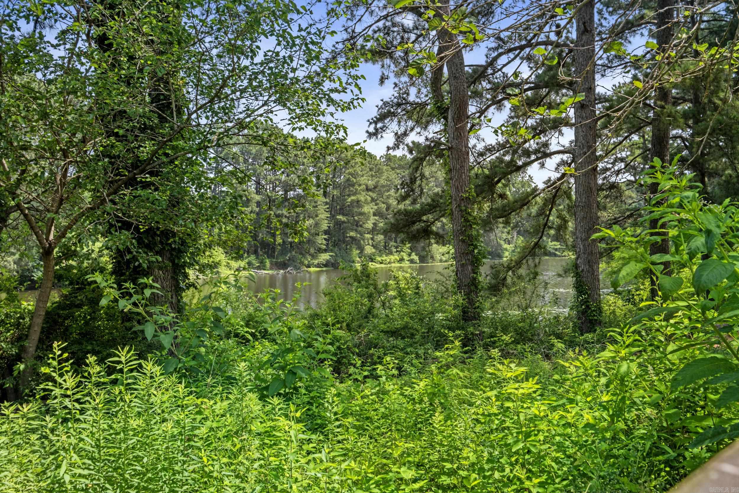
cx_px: 370
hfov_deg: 53.1
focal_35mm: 36
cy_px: 246
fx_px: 739
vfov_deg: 36.9
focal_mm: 24
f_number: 8
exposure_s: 1/30
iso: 400
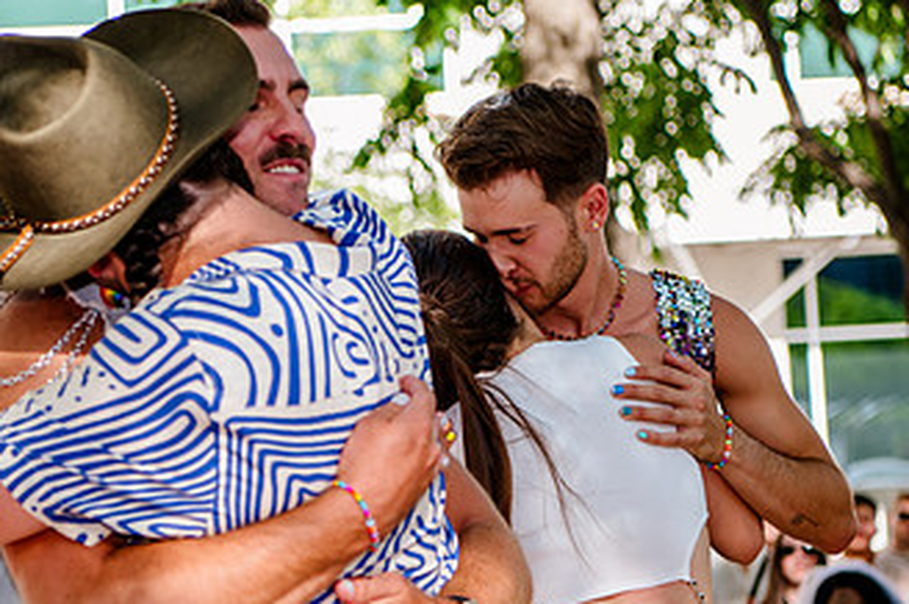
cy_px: 349
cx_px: 338
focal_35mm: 99
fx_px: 2497
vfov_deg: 13.8
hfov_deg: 20.6
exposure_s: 1/320
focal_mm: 56
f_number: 3.2
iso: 200
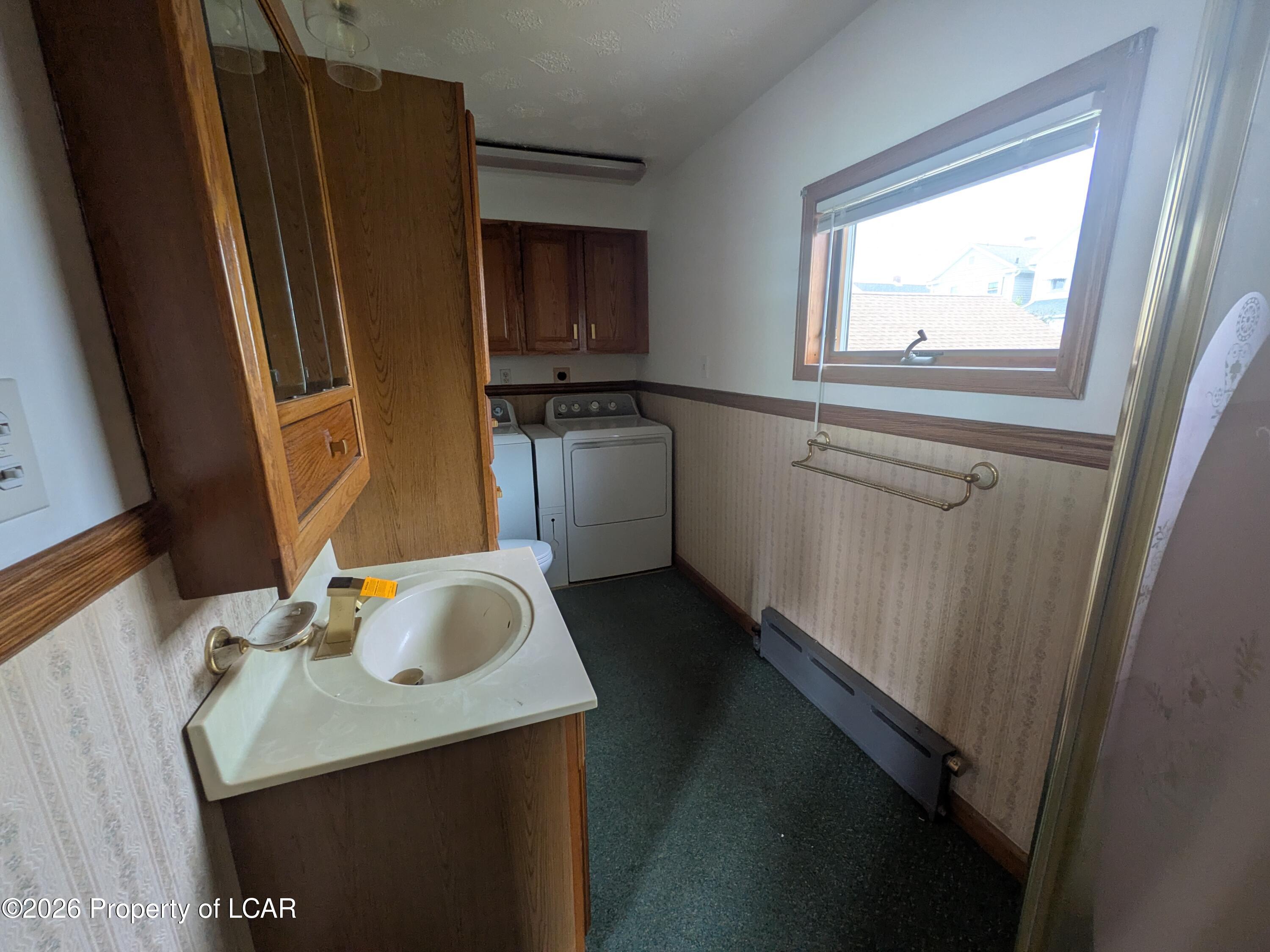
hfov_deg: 102.1
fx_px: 514
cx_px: 635
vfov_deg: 85.7
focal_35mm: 14
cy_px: 476
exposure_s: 1/60
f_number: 2.2
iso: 66
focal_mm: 1.83
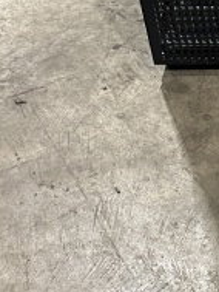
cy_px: 55
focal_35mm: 103
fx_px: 868
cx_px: 433
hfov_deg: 12.7
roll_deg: -2.8
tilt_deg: -39.4
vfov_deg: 18.9
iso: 400
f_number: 1.78
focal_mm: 6.86
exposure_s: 1/60
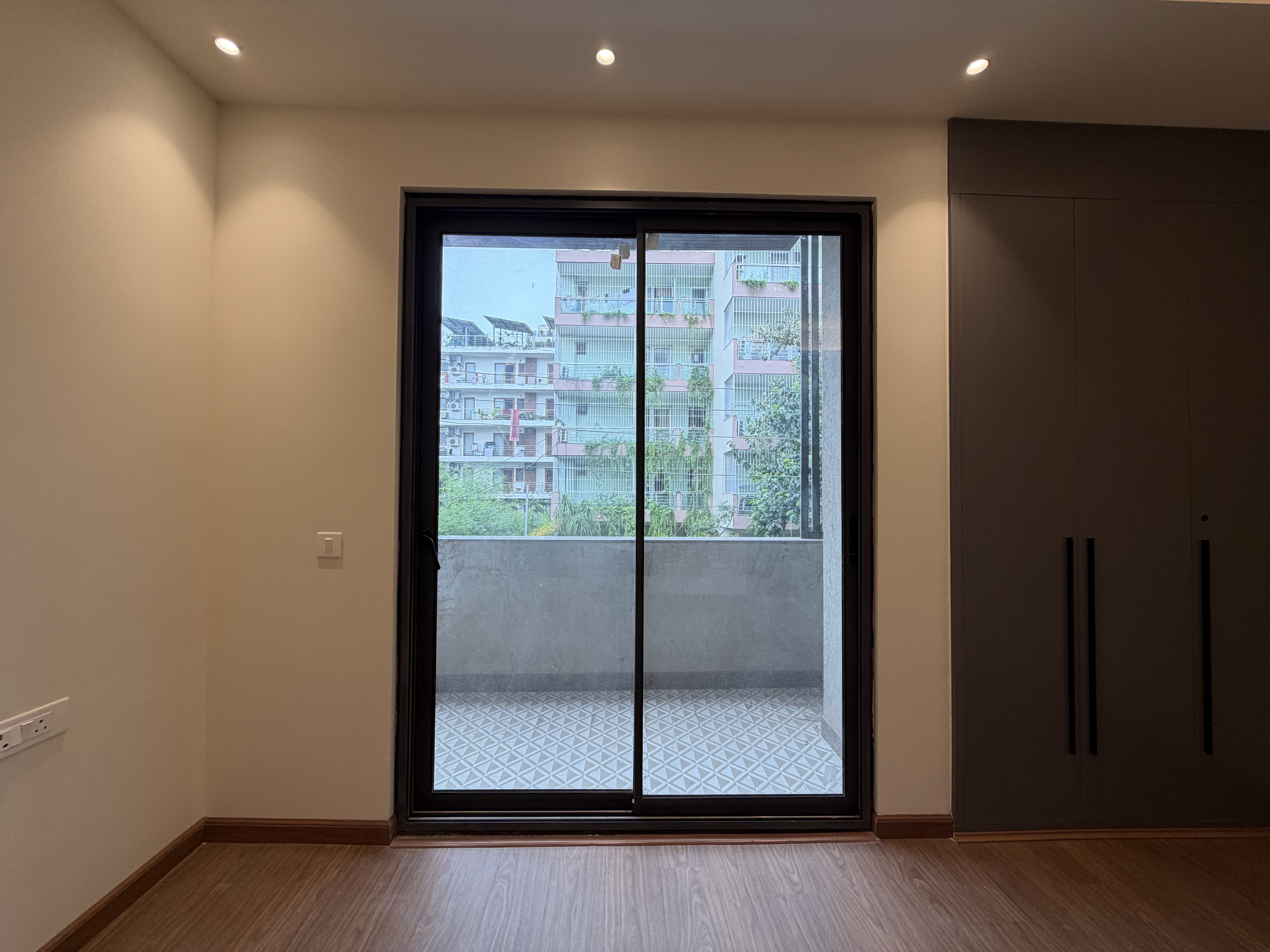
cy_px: 476
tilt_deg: +2.1
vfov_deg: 85.7
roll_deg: -0.1
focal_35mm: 14
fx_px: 514
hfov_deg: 102.1
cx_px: 635
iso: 80
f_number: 2.2
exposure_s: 1/100
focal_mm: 2.22
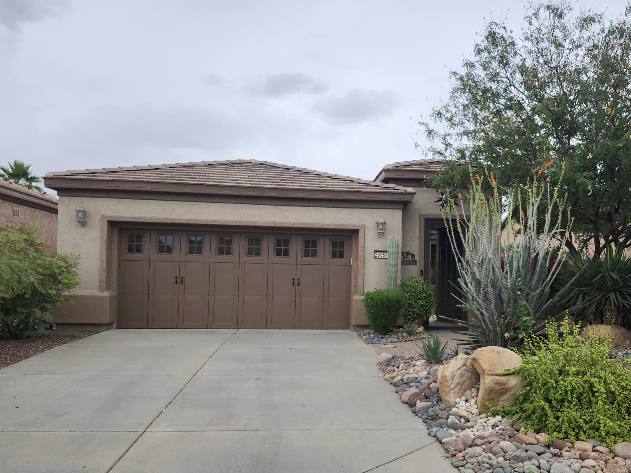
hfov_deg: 59.6
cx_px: 368
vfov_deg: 46.7
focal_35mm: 30
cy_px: 267
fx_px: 547
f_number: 1.8
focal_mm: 5.54
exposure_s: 1/1429
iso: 25
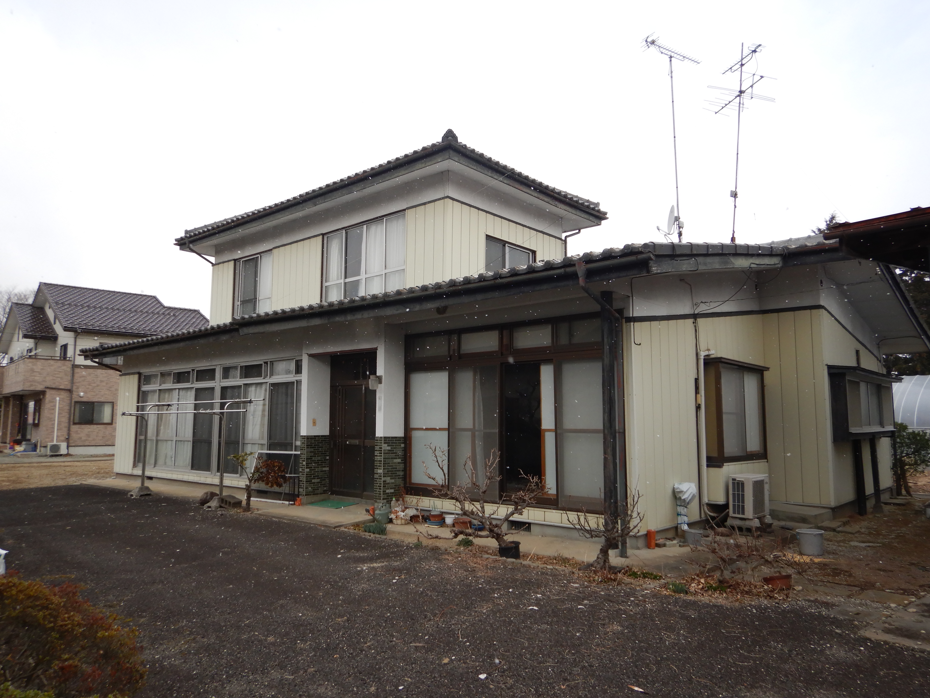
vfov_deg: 56.8
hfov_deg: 71.6
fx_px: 645
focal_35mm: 24
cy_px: 349
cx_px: 465
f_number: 2.8
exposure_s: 1/640
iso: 125
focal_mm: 4.3
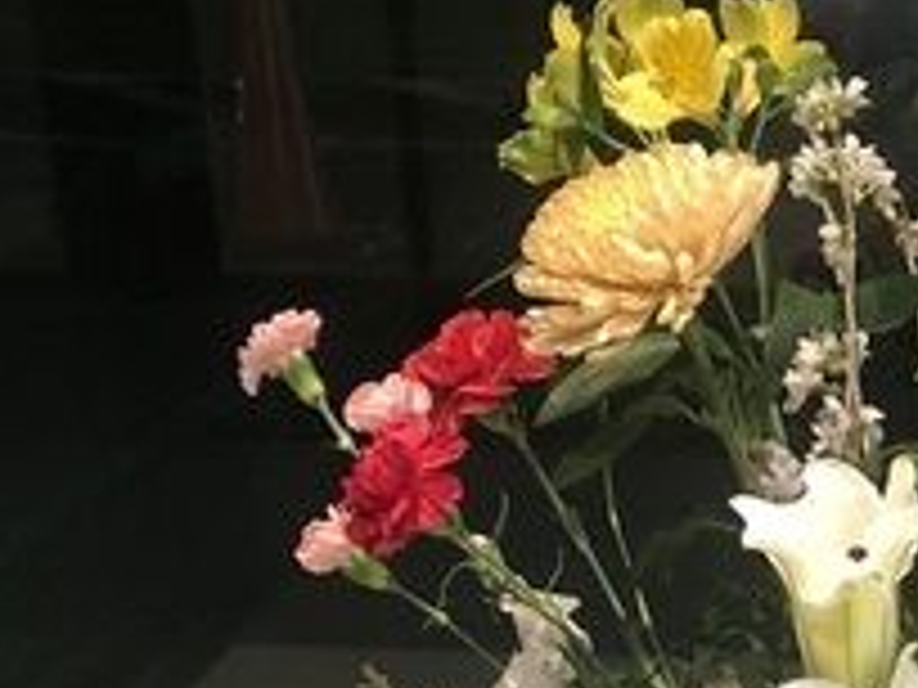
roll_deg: +0.0
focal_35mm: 112
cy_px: 1077
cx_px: 1105
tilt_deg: -26.4
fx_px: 2970
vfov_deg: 12.5
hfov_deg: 16.8
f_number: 1.8
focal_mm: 3.99
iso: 100
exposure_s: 1/13
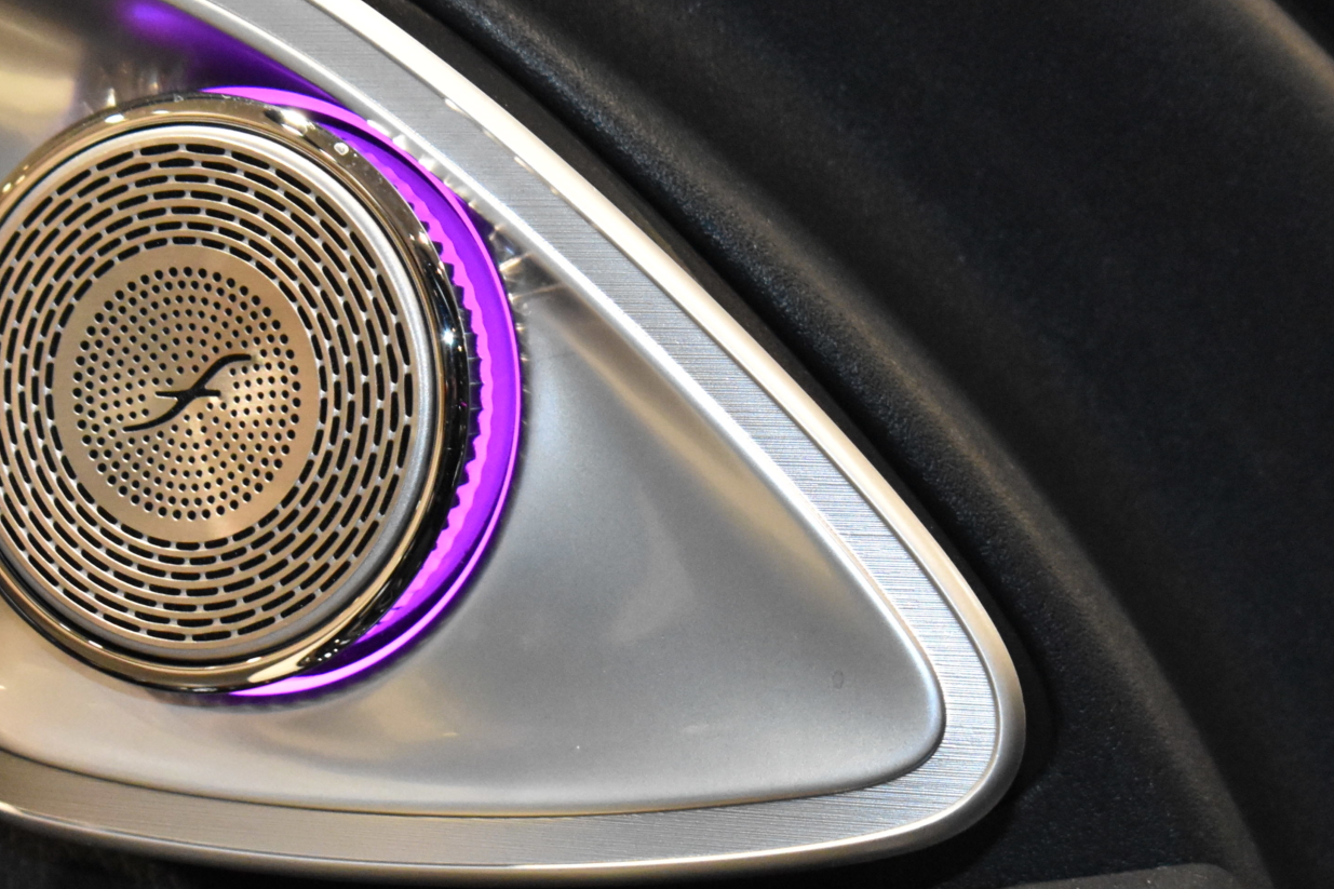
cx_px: 596
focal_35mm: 171
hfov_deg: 12.0
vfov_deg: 8.0
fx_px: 6337
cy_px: 547
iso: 3600
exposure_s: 1/100
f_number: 5.6
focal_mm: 55
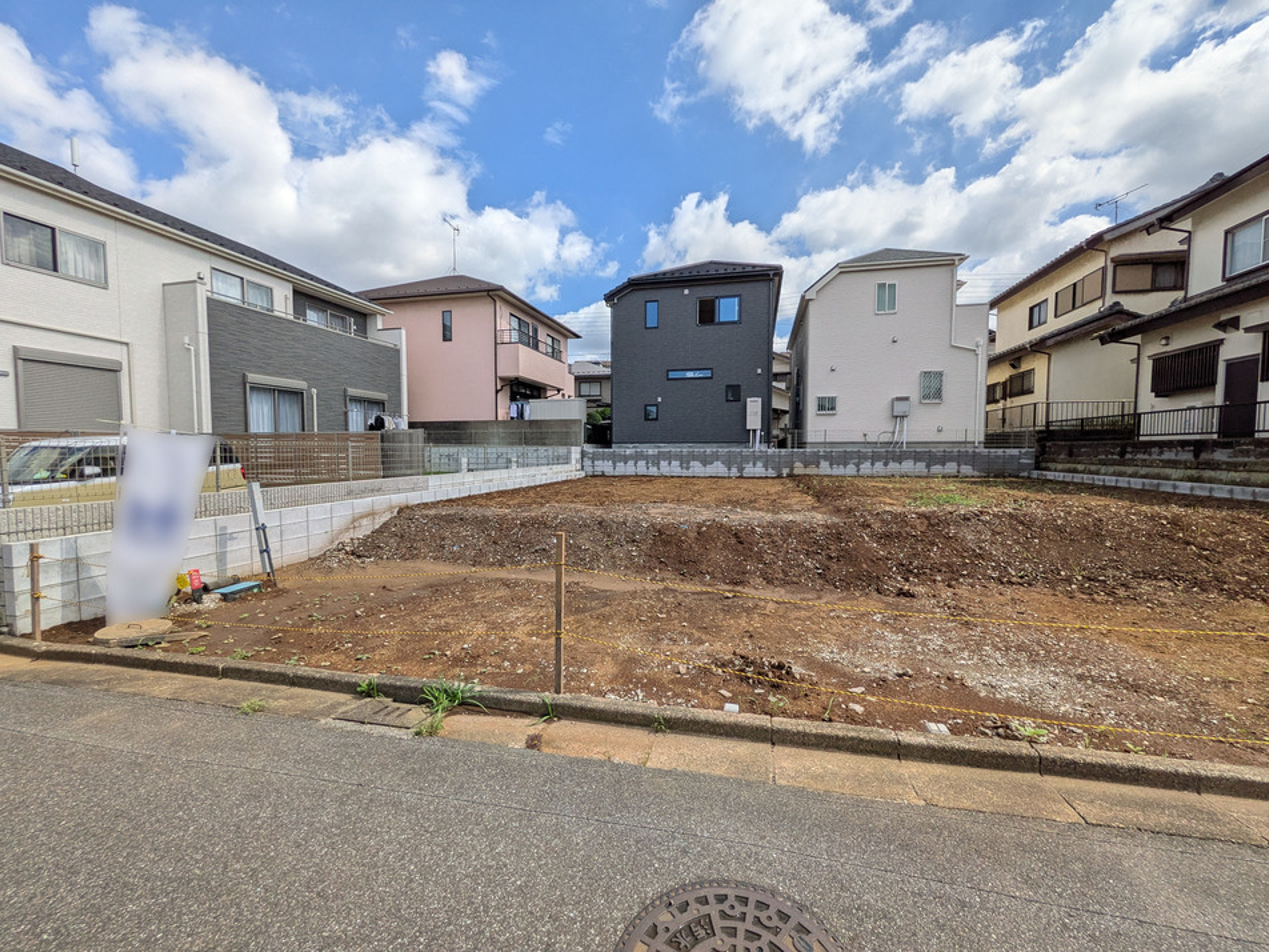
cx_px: 634
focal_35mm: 14
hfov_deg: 102.1
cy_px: 476
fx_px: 513
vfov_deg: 85.7
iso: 51
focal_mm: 1.83
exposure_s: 1/2237
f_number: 2.2
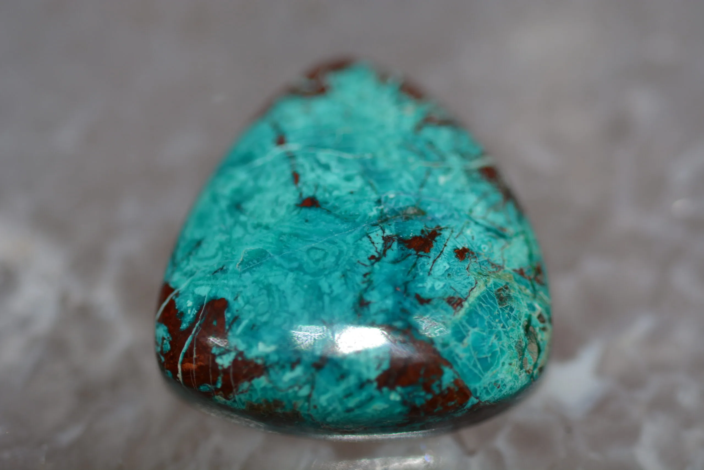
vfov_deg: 8.7
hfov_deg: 13.0
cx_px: 352
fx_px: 3080
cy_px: 235
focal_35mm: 158
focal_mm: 105
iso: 180
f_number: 4.8
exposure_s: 1/60
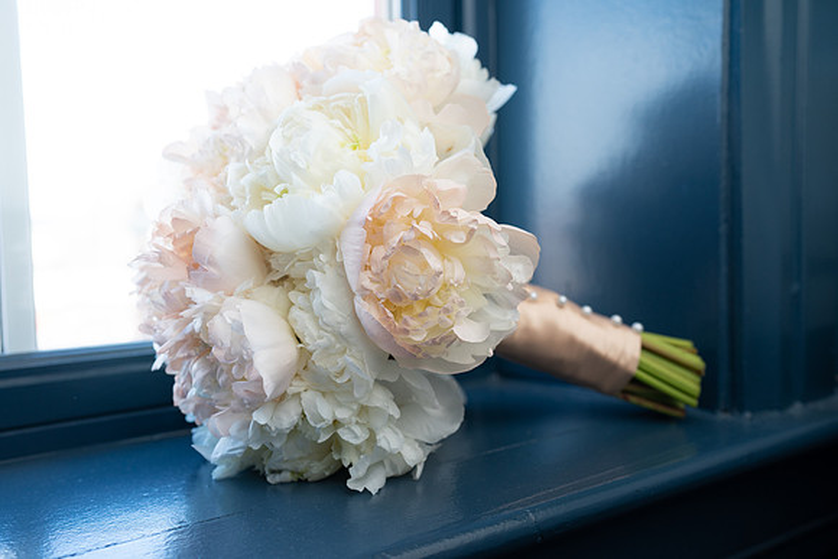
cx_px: 419
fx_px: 815
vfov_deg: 37.9
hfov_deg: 54.4
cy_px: 280
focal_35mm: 35
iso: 500
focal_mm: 35
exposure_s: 1/200
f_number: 4
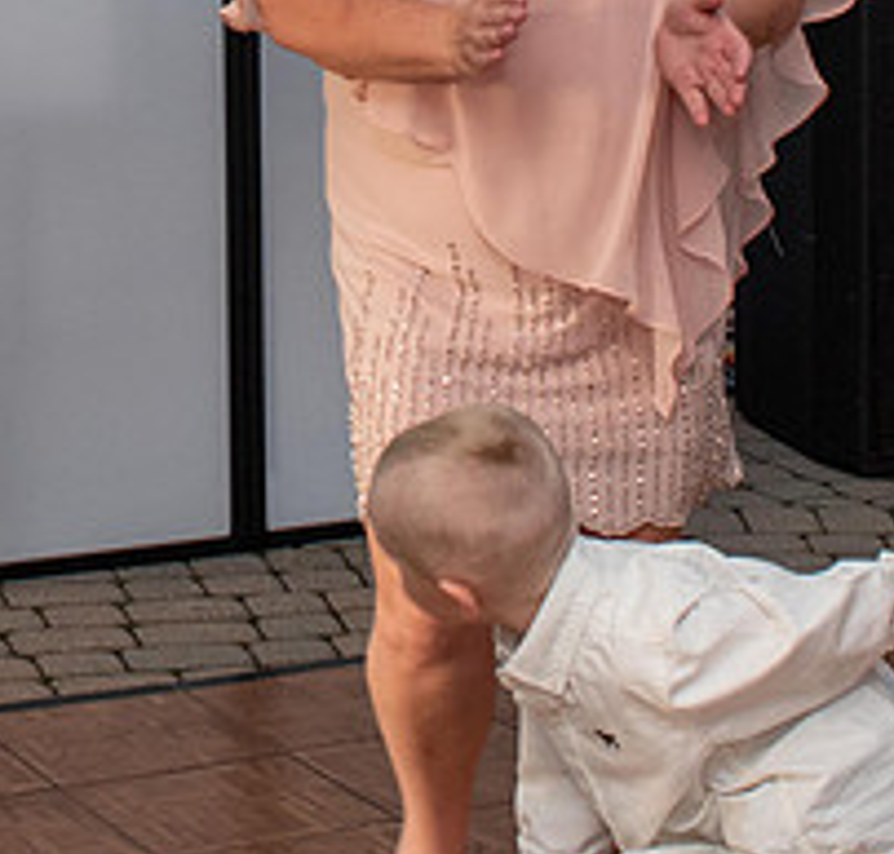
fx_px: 3658
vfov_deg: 12.9
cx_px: 117
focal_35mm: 128
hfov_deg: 13.8
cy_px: -231
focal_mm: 24
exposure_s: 1/100
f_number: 5
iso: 800
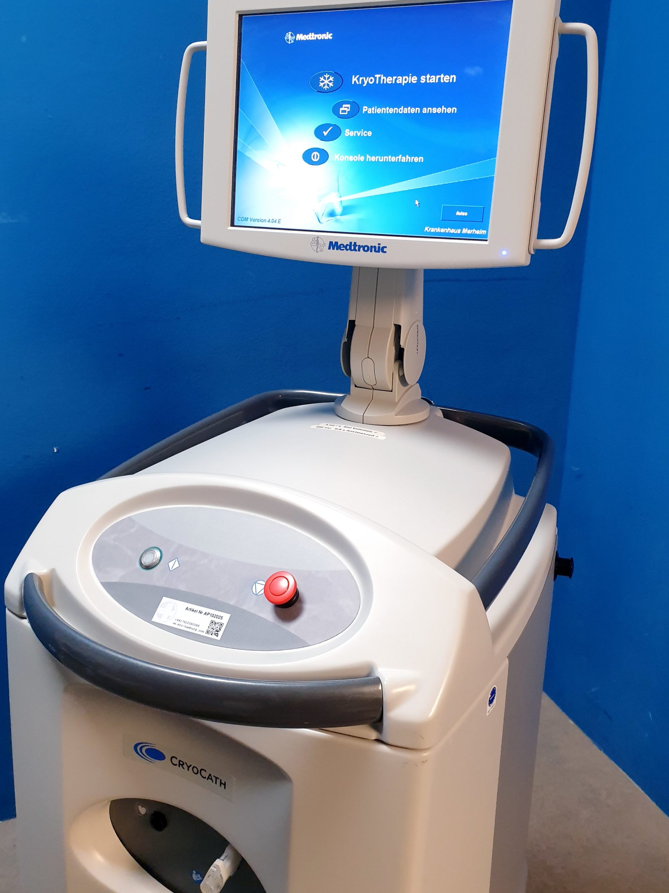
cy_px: 414
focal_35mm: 29
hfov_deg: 48.2
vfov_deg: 61.6
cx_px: 334
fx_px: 747
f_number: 2.4
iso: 250
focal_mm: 4.3
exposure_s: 1/50
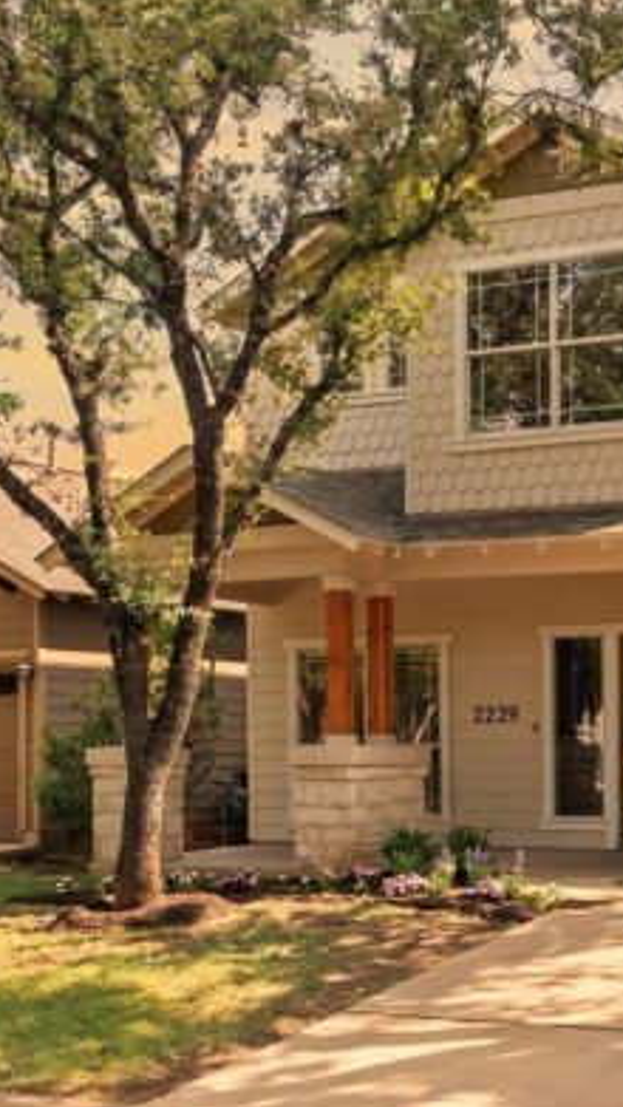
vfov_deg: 54.0
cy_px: 558
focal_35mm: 37
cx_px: 612
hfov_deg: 30.0
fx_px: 1086
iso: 200
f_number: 8
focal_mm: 23
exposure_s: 1/6
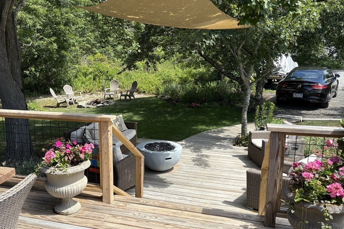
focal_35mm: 35
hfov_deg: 53.9
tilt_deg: -12.0
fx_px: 334
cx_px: 133
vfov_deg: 37.8
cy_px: 121
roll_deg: +1.3
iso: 50
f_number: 1.6
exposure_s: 1/1451
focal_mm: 5.96
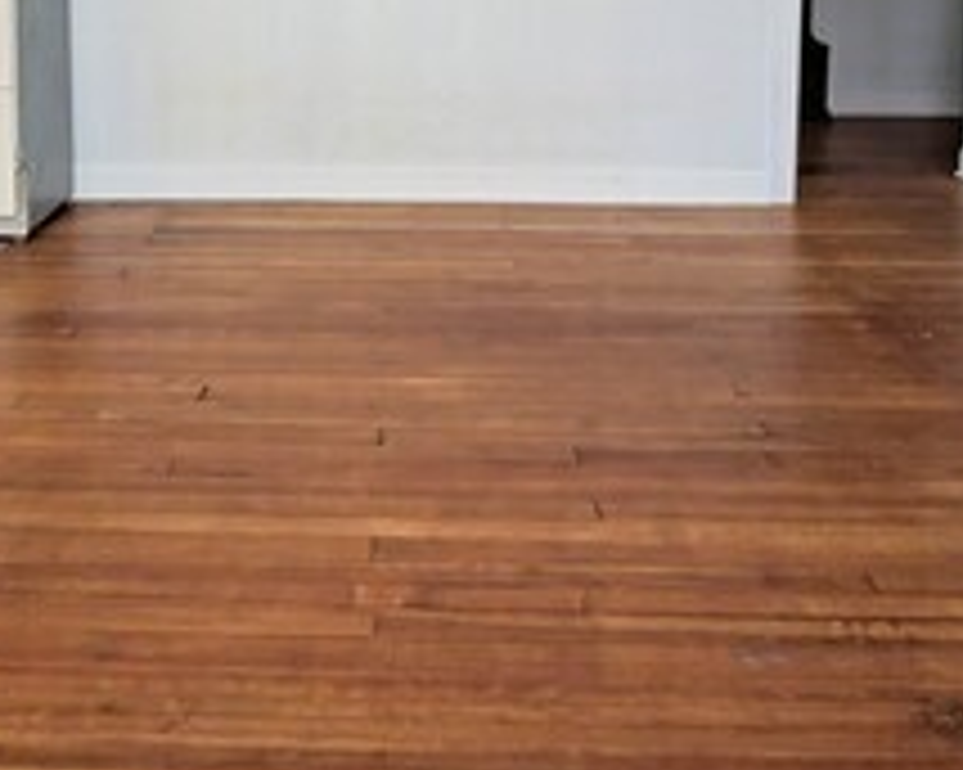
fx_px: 997
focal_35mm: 35
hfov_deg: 51.1
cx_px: 364
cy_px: -23
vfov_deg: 37.2
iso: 378
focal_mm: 2.02
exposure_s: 1/96.1
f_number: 1.7
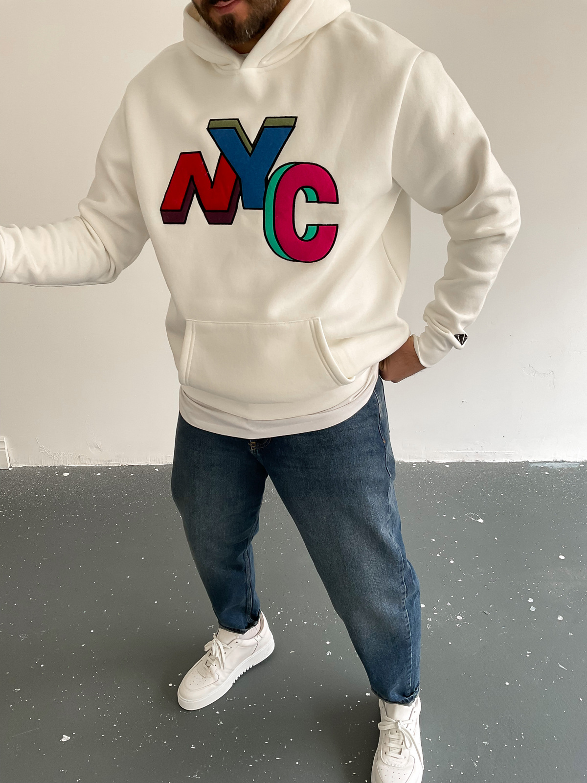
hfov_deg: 48.2
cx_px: 294
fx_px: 656
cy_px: 392
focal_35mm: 29
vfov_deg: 61.7
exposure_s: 1/120
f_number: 1.8
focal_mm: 3
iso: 40
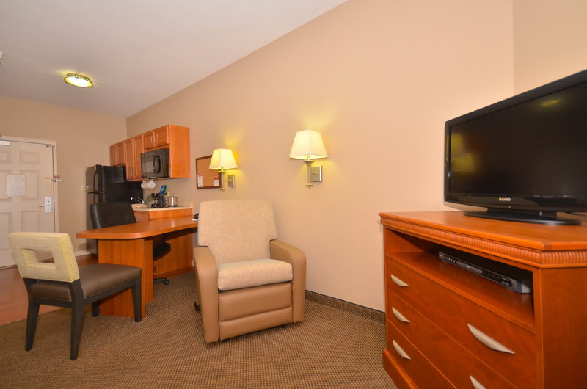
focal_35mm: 15
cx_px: 294
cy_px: 194
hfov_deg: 100.5
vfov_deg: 77.1
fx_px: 244
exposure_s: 1/100
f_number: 4.5
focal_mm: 10
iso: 250
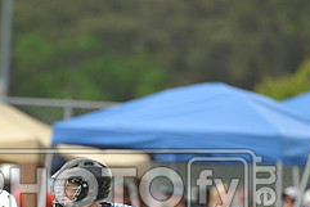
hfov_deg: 2.6
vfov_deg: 1.7
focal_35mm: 793
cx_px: 114
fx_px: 6832
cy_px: 197
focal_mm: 330
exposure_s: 1/2000
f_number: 4
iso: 800
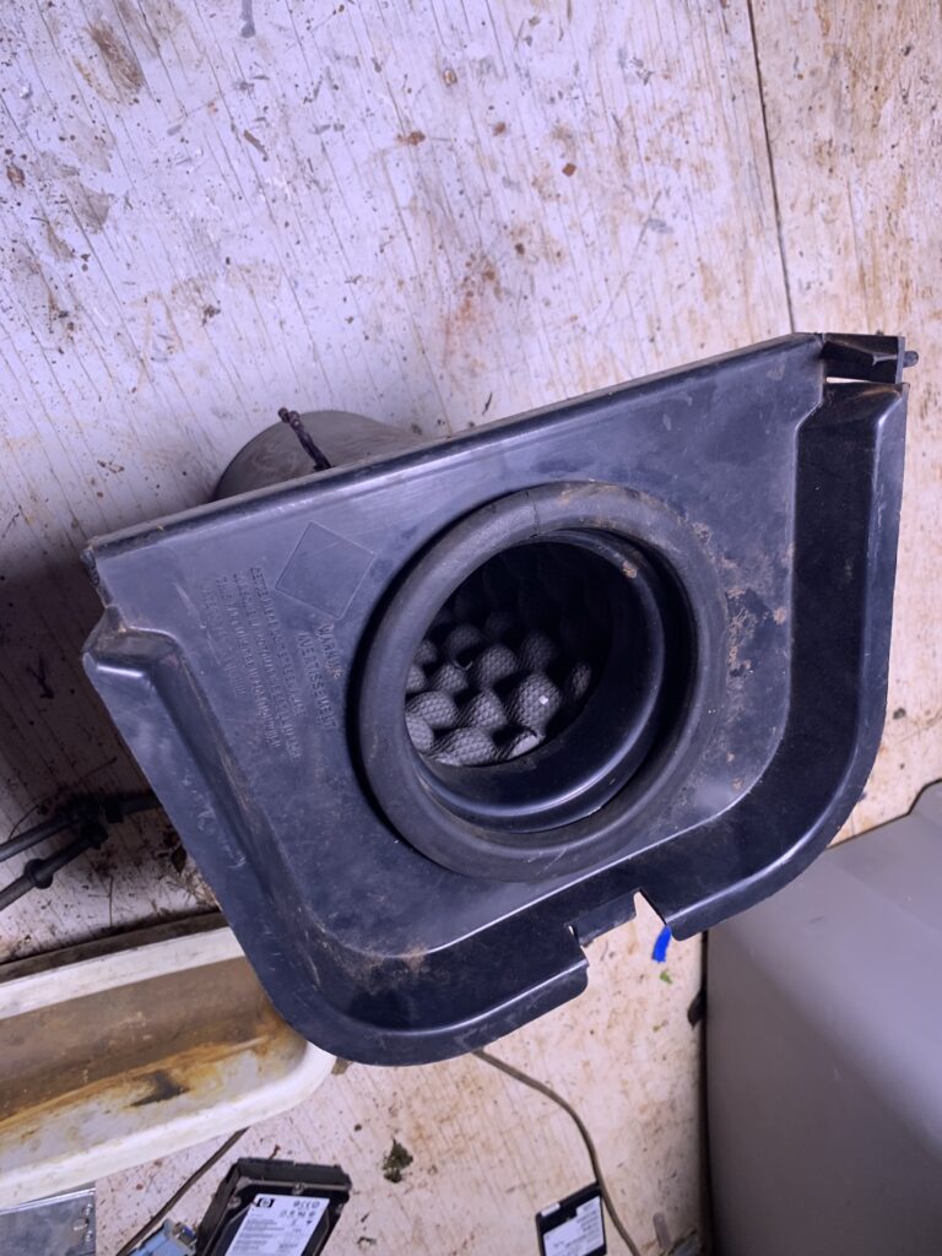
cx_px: 471
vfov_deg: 67.3
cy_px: 628
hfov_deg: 53.1
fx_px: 943
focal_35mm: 26
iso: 50
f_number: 1.8
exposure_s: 1/120
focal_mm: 4.25
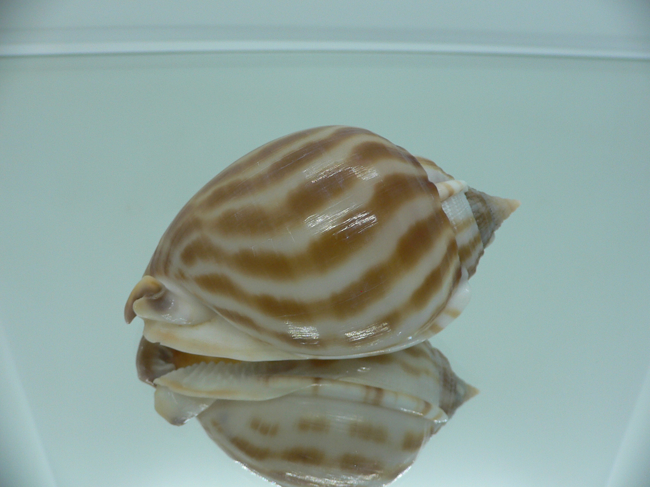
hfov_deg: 52.6
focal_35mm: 35
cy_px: 244
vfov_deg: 40.7
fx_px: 657
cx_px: 325
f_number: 2.8
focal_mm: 4.6
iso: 80
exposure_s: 1/60
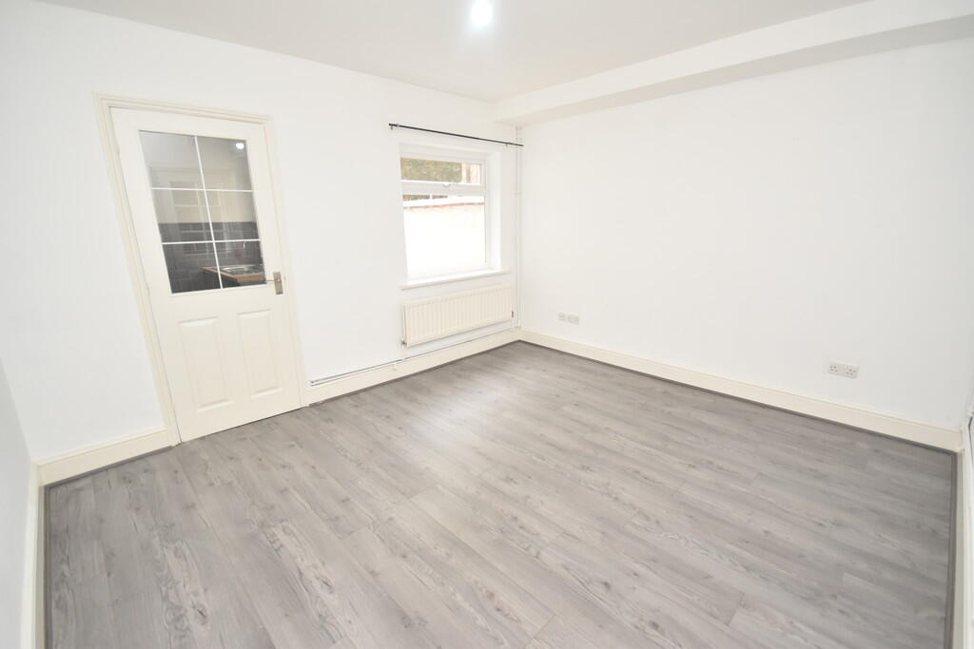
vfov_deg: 77.3
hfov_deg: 100.4
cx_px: 487
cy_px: 324
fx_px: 406
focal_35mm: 15
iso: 800
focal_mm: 10
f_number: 4.5
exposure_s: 1/160
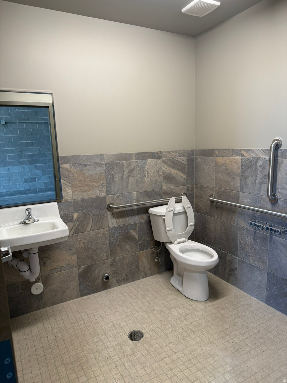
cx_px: 144
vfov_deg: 71.6
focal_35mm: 24
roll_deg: +1.3
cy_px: 192
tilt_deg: -9.6
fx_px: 265
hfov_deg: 56.8
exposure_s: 1/120
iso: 160
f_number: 1.78
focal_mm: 6.76
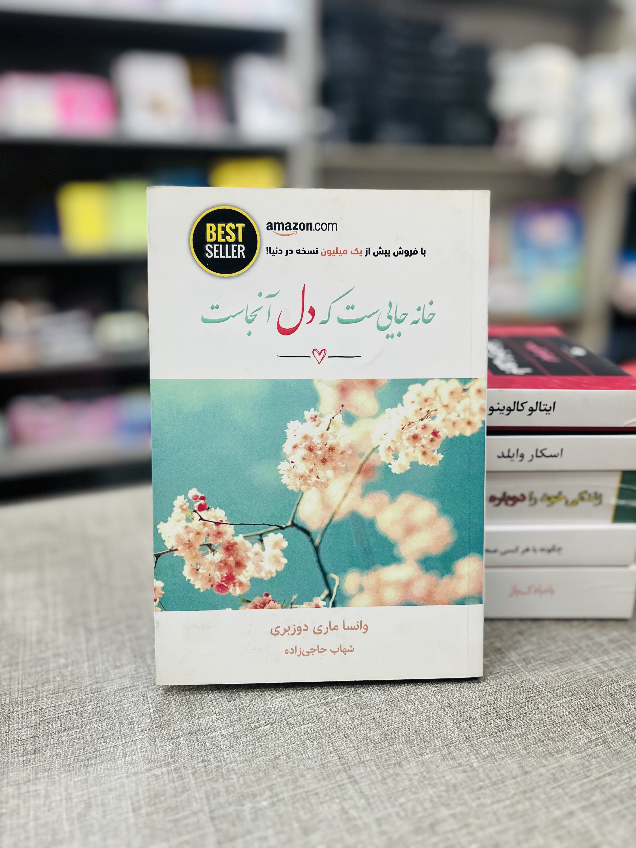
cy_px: 424
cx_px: 318
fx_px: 637
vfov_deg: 67.3
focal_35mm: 26
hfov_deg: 53.1
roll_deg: +0.4
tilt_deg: -17.7
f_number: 1.6
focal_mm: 5.1
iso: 125
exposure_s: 1/100
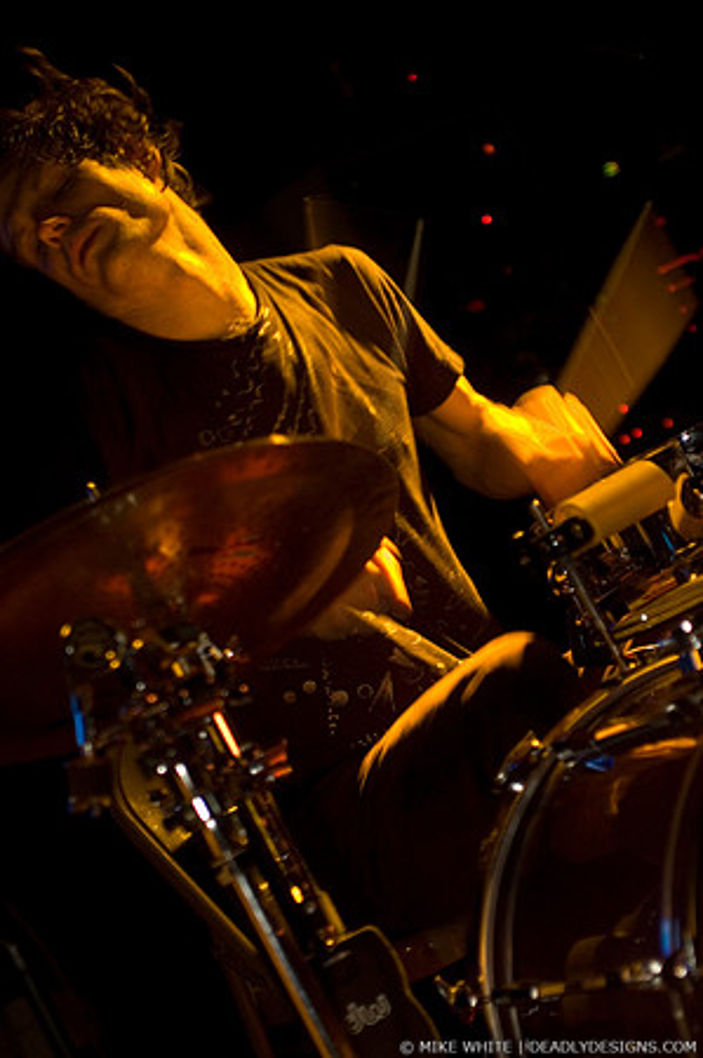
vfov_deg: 19.5
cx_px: 352
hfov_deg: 13.0
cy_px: 529
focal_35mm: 105
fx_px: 3083
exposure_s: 1/40
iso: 800
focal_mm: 70
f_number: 2.8
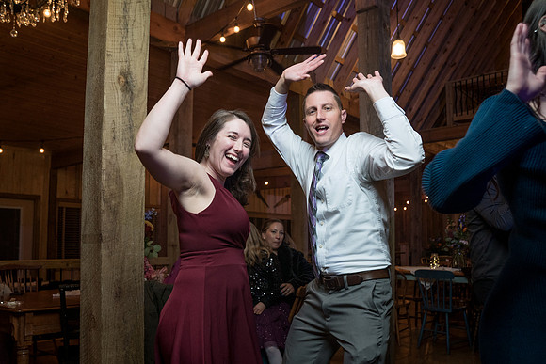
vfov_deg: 44.2
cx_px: 255
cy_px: 211
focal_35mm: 29
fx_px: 447
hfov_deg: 62.8
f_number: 4
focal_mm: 25
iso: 2000
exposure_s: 1/100
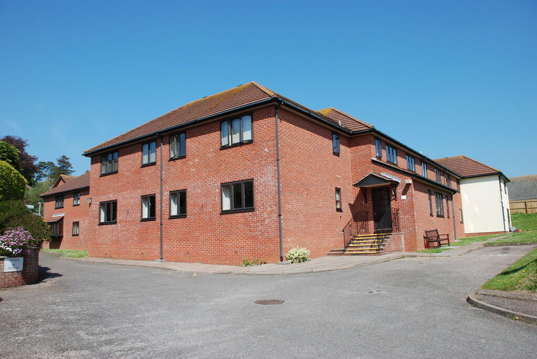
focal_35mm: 27
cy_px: 180
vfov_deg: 48.0
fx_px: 403
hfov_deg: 67.3
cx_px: 268
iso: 100
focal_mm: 18
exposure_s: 1/200
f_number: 8
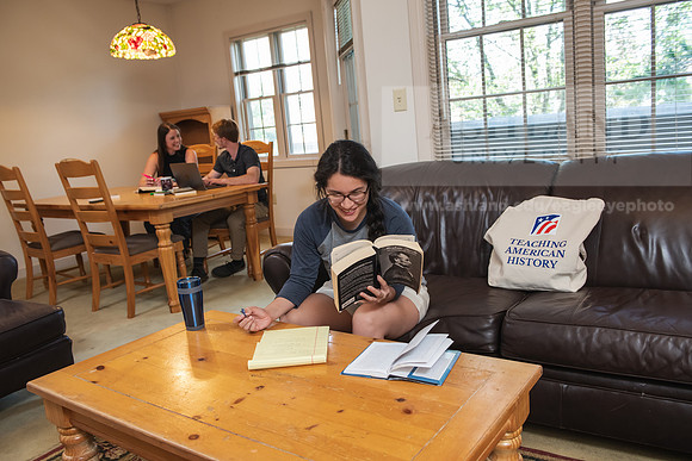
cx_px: 346
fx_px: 596
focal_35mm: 31
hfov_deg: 60.3
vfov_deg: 42.3
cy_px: 230
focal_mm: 31
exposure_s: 1/80
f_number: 4.5
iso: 1250
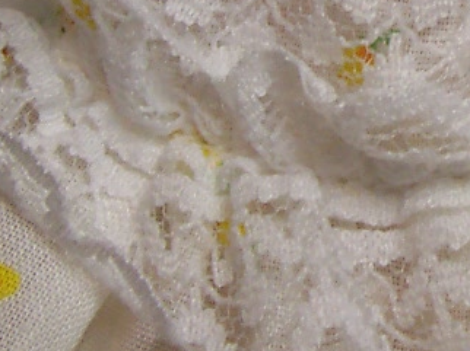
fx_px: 1872
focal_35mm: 138
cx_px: 563
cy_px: -54
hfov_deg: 13.9
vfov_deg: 10.6
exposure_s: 1/90
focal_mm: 5.6
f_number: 2.8
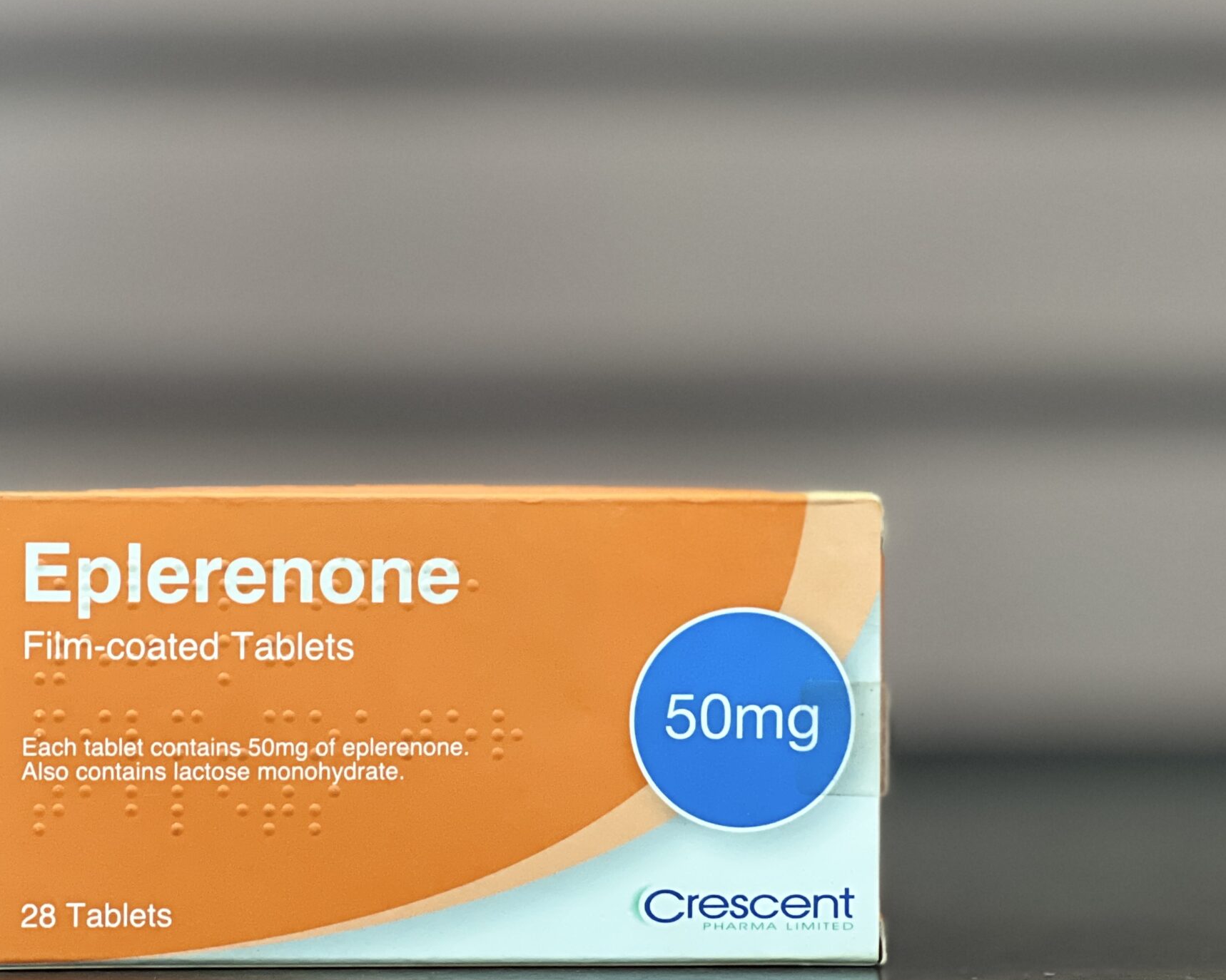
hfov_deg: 17.1
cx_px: 417
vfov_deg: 13.7
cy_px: 317
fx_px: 4063
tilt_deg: +2.9
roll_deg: +0.6
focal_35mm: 112
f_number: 2.8
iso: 500
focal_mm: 9
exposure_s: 1/21
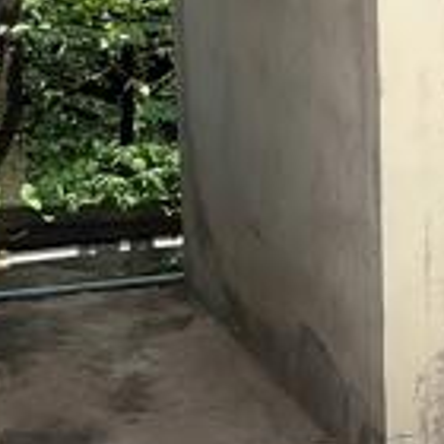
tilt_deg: -3.7
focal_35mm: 121
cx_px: 698
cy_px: -106
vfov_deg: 13.9
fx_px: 1756
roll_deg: -0.4
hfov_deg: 13.4
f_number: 1.8
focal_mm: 3
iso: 16
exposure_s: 1/898
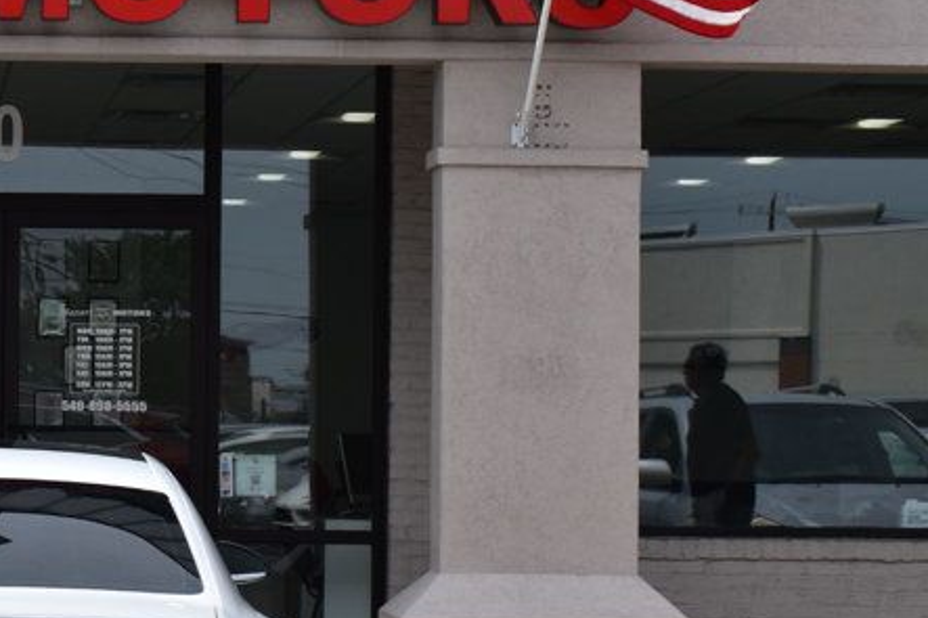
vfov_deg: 11.6
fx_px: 3040
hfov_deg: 16.9
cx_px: -38
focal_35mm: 118
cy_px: 371
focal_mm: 34
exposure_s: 1/500
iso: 250
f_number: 11
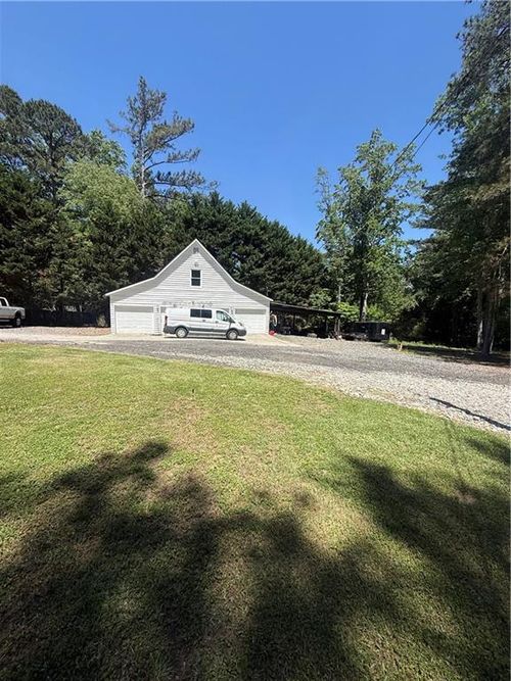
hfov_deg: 85.7
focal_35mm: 14
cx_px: 256
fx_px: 276
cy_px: 340
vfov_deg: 102.1
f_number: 2.2
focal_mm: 2.22
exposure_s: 1/1745
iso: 50
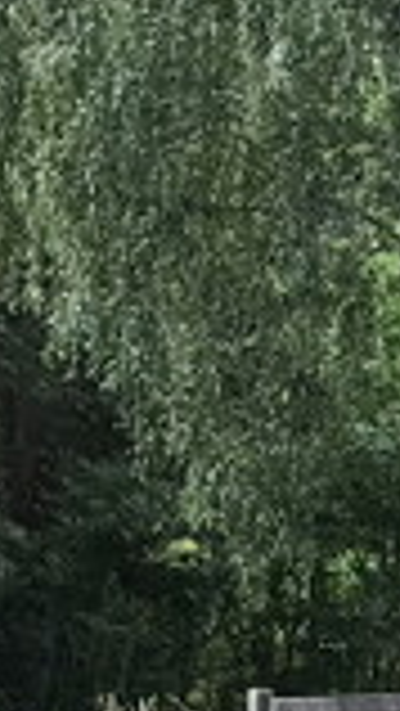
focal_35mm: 185
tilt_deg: -7.3
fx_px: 3485
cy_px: 837
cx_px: 688
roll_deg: -1.3
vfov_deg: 11.4
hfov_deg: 6.4
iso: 20
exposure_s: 1/177
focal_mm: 3.99
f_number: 1.8
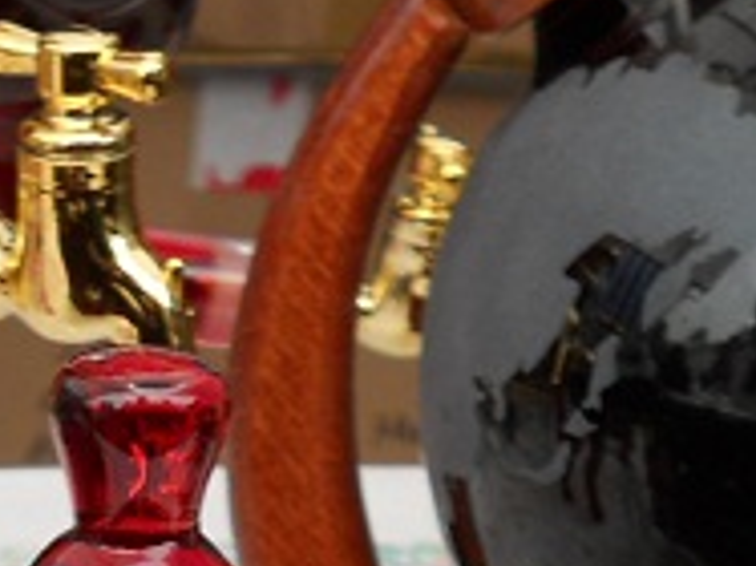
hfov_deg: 11.9
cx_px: -81
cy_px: 1156
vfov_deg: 8.6
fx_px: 3558
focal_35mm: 163
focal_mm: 6.9
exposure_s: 1/30
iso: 80
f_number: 3.9
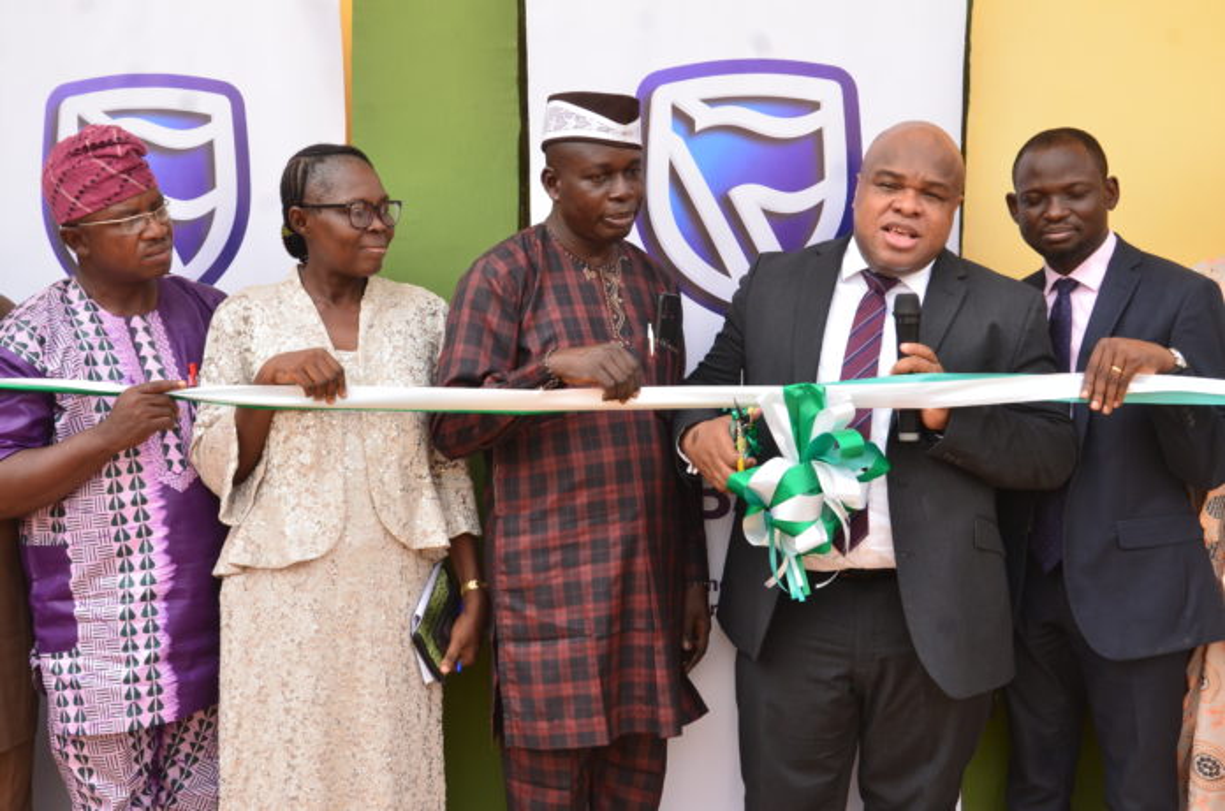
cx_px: 612
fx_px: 1630
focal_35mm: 48
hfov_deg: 41.2
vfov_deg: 28.0
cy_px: 406
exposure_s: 1/125
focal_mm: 32
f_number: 5.6
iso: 250
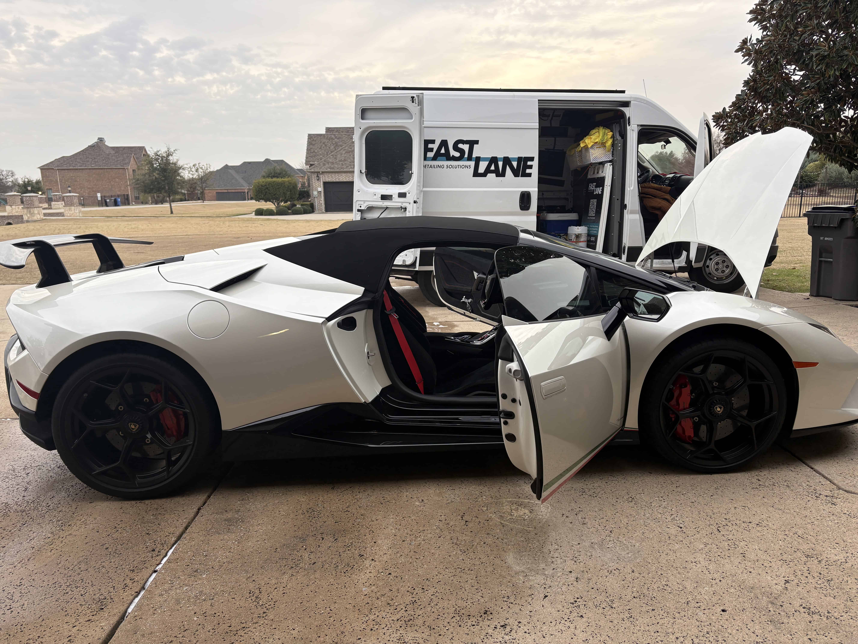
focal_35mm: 26
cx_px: 429
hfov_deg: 67.3
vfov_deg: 53.1
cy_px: 322
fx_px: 644
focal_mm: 6
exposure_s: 1/249
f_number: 1.6
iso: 50
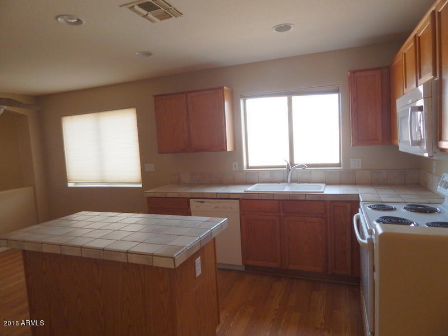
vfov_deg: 61.1
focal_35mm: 22
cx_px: 224
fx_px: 285
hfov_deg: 76.4
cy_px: 168
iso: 125
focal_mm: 4
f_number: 3
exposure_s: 1/30
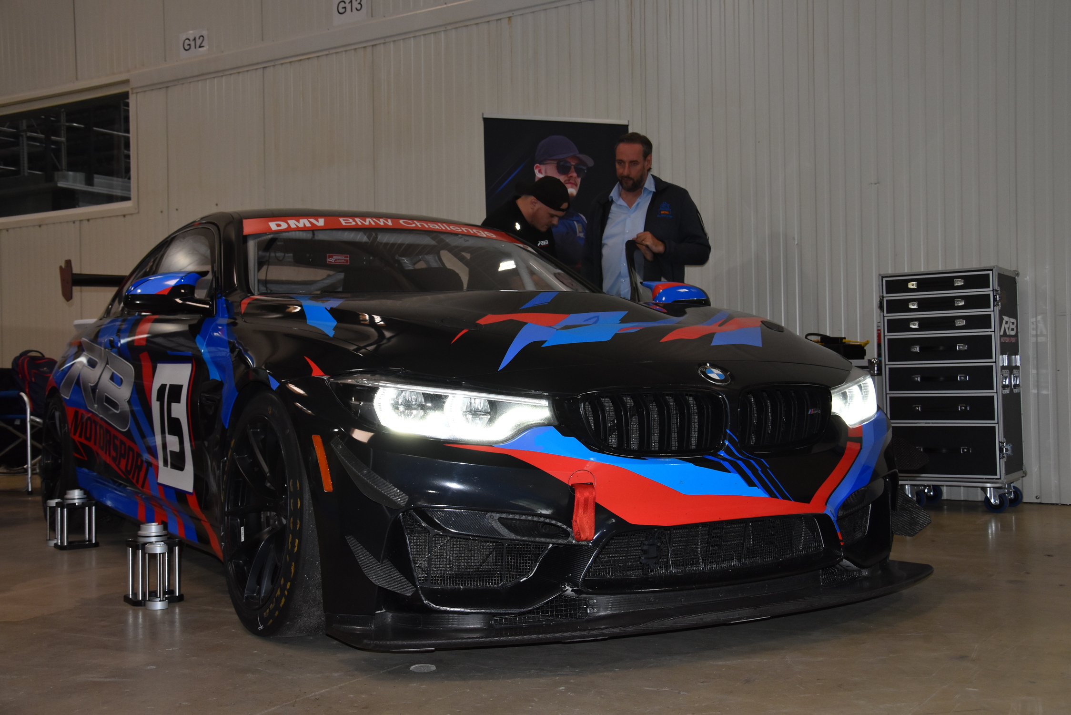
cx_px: 536
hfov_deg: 49.5
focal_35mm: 39
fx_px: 1160
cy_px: 358
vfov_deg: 34.2
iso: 800
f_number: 5
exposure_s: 1/100
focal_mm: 26
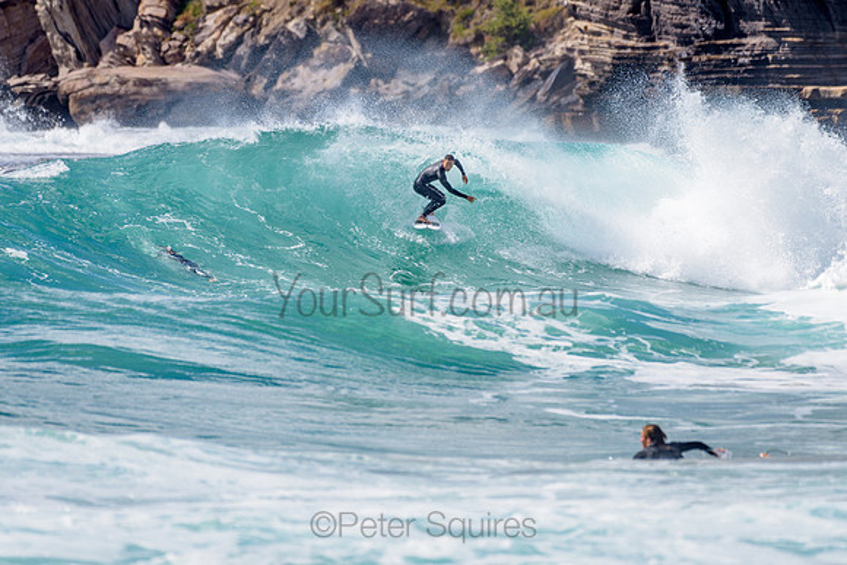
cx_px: 405
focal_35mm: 613
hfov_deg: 3.4
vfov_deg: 2.2
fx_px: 14428
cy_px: 223
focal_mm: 500
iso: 110
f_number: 5.6
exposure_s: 1/2000
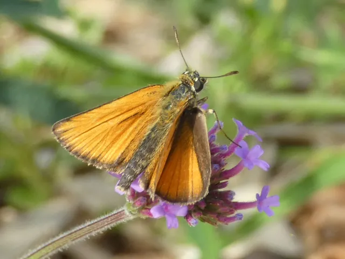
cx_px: 172
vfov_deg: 15.9
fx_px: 927
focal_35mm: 93
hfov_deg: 21.1
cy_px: 130
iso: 160
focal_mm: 16.6
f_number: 4.7
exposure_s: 1/80
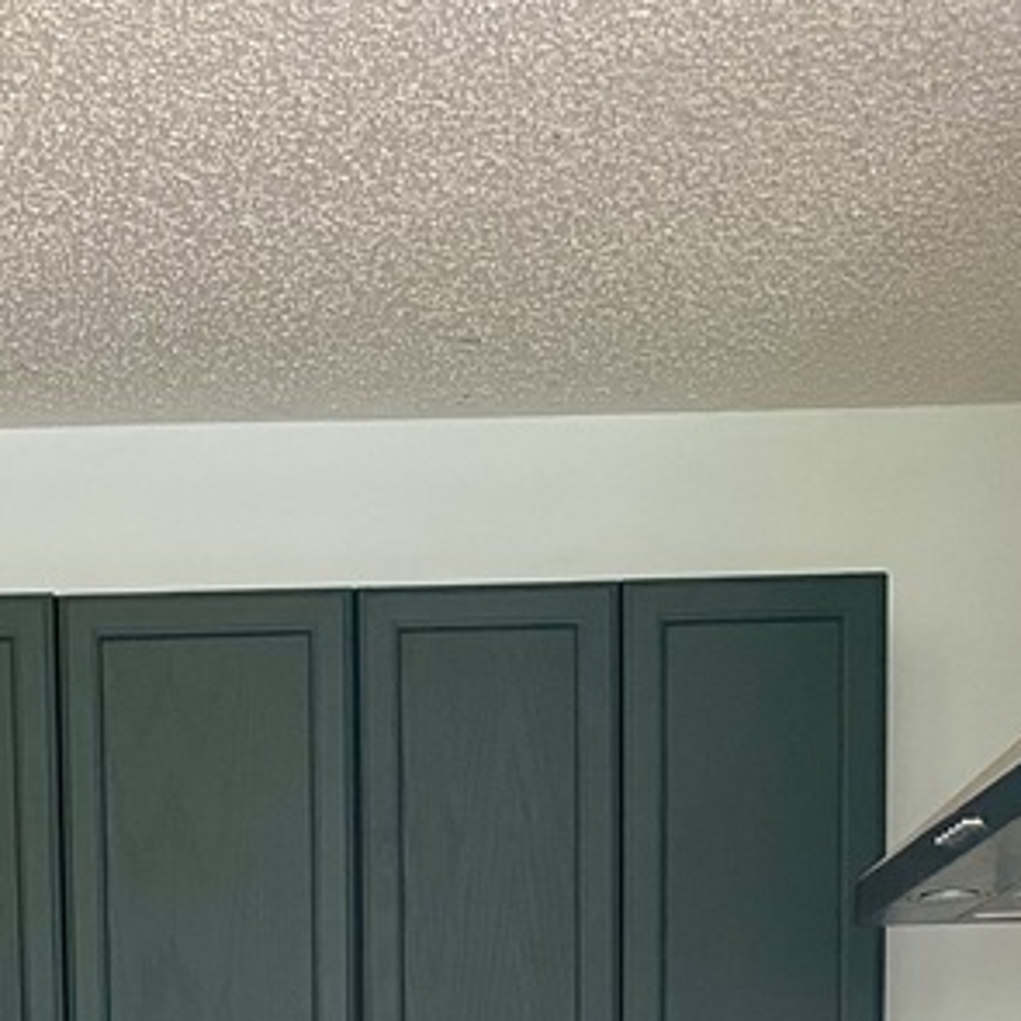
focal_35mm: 84
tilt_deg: -5.1
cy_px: 1692
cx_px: 114
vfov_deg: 17.7
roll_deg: +1.3
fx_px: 2803
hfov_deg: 20.3
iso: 125
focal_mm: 4.25
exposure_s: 1/65
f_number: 1.8
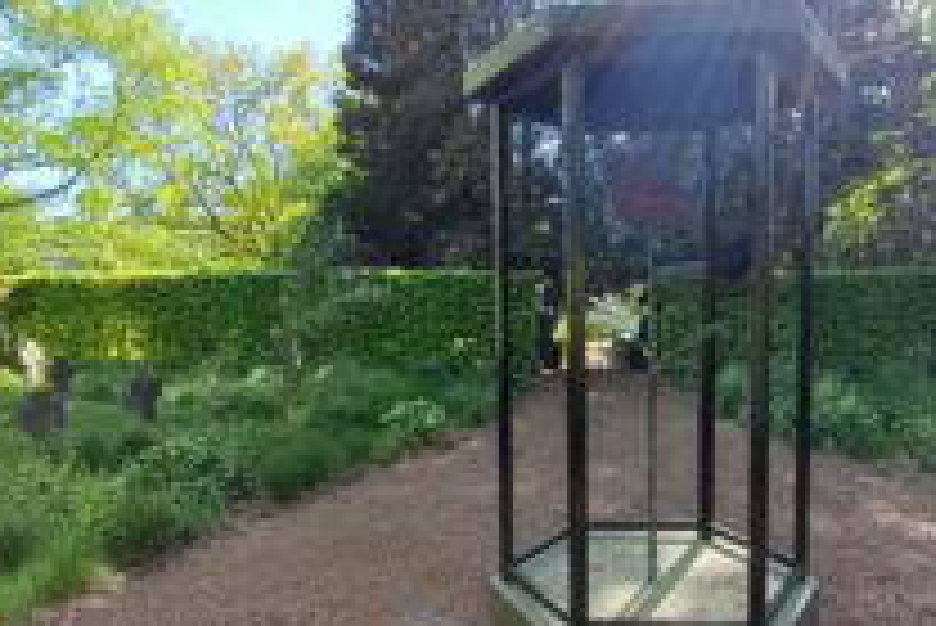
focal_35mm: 28
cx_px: 580
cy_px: 376
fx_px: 728
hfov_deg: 64.6
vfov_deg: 46.2
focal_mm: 1.6
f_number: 2.2
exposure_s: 1/134
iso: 40
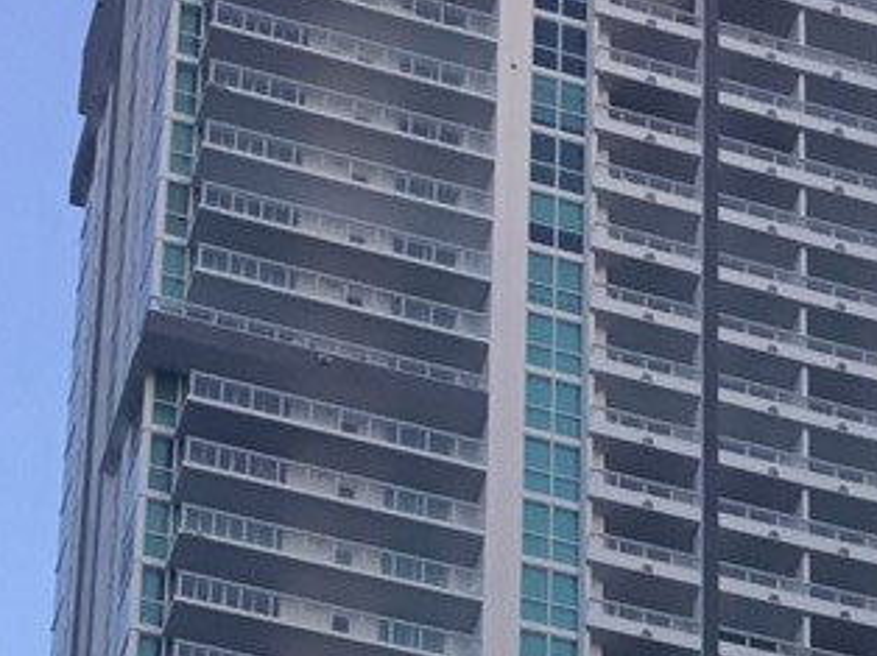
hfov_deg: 12.4
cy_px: 1597
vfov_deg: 8.5
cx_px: 883
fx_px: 4000
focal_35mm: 158
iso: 25
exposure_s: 1/126
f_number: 2.4
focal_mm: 3.3
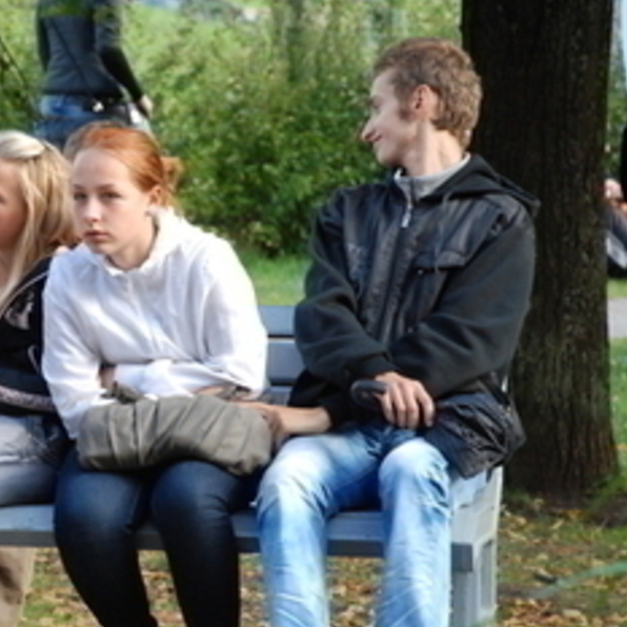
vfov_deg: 6.4
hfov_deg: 6.4
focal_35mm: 274
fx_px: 5615
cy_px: 340
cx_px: 34
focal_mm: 100
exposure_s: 1/180
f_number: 5.6
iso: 800
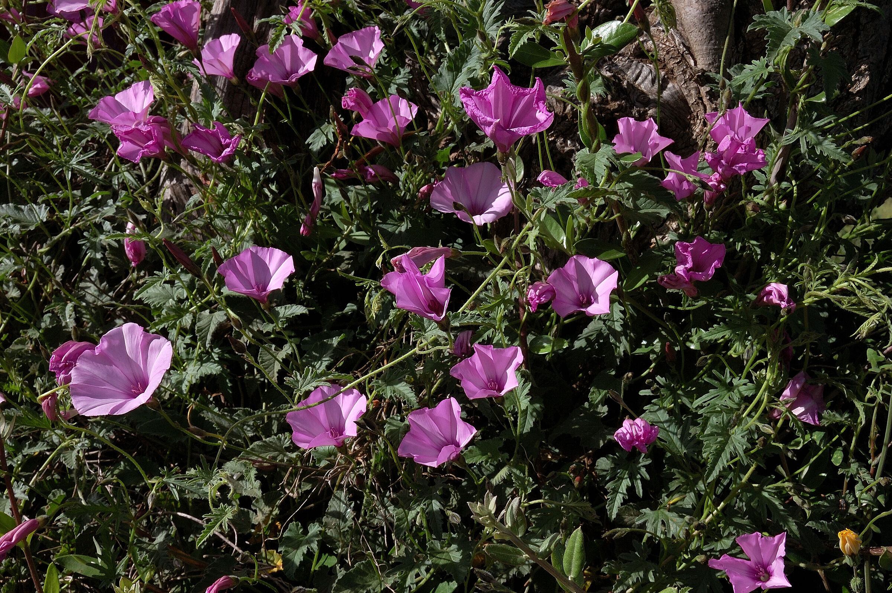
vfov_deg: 29.8
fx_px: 1114
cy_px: 296
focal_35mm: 45
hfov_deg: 43.6
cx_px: 446
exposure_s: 1/125
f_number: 16
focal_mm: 30
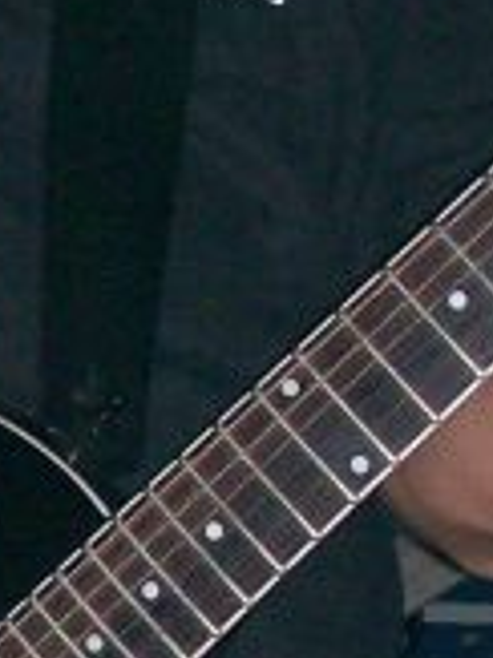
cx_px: -598
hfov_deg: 4.2
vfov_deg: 5.8
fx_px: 6541
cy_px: 428
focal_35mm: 344
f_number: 3.8
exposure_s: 1/95.5
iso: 140
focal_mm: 11.6
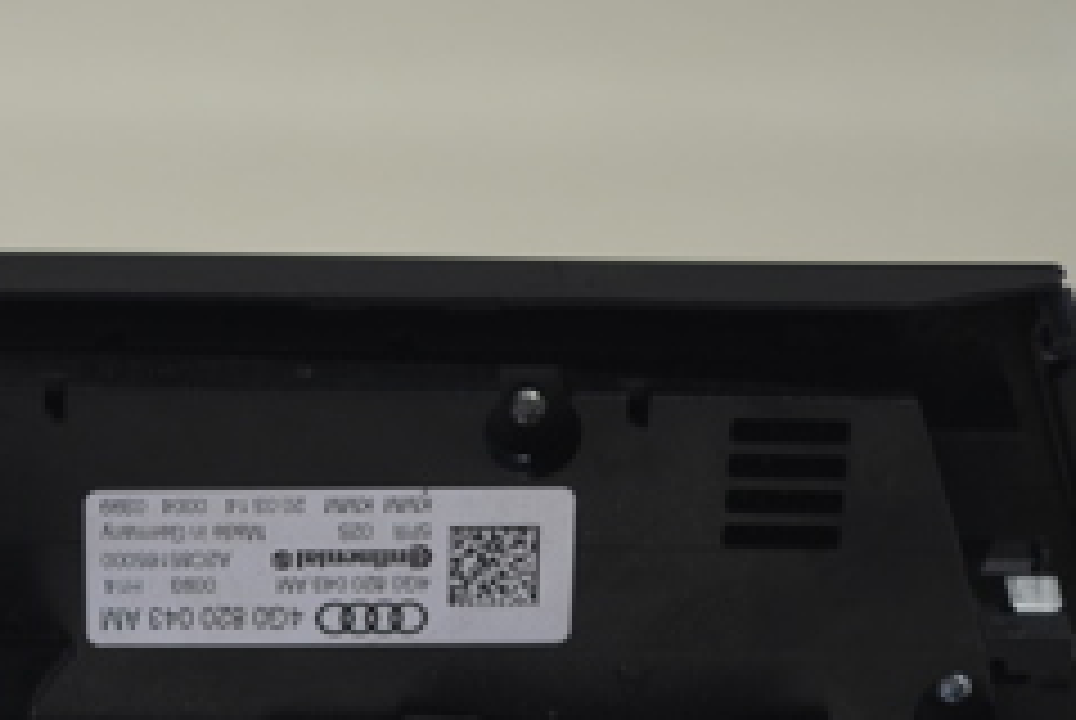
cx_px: 23
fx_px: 4788
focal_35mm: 160
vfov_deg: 8.6
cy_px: 686
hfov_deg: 12.7
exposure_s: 1/60
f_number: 5.3
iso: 400
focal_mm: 40
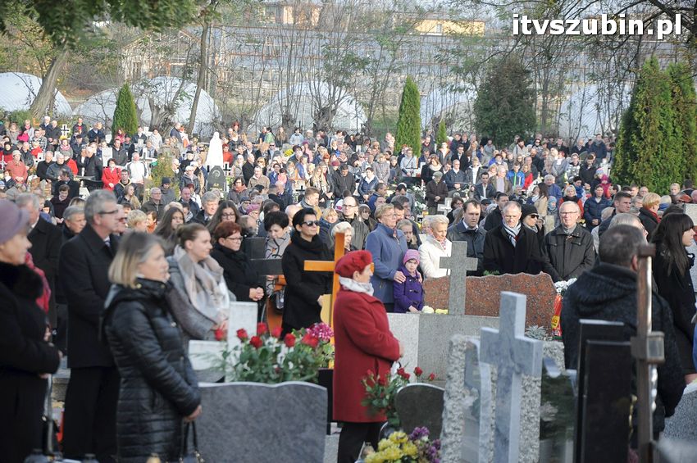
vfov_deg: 8.7
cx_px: 348
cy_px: 232
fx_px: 3046
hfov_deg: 13.1
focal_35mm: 158
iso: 800
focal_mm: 105
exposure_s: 1/500
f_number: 5.6
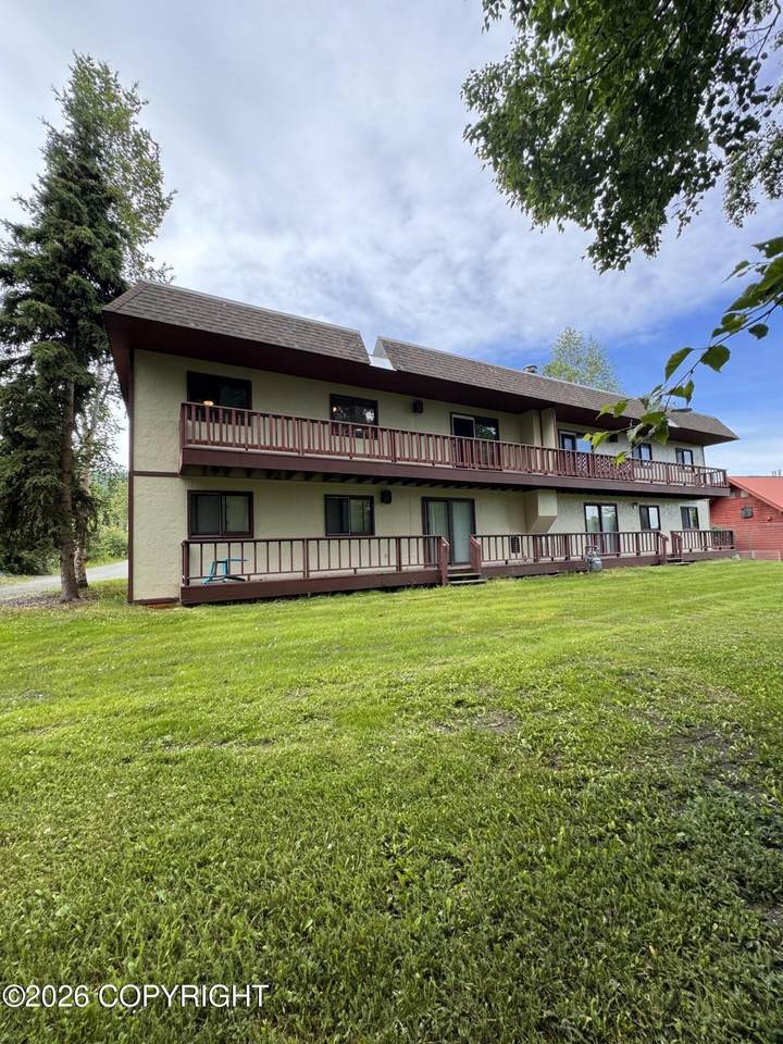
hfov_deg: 85.7
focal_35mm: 14
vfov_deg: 102.1
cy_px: 522
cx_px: 392
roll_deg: +3.1
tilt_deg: +2.8
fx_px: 422
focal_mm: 2.22
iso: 40
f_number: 2.2
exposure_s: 1/155
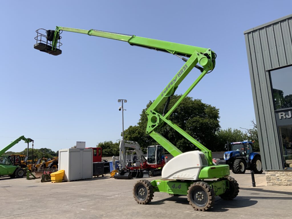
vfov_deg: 48.2
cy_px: 110
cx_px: 146
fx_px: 245
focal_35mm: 29
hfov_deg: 61.7
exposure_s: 1/2538
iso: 16
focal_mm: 3
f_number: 1.8
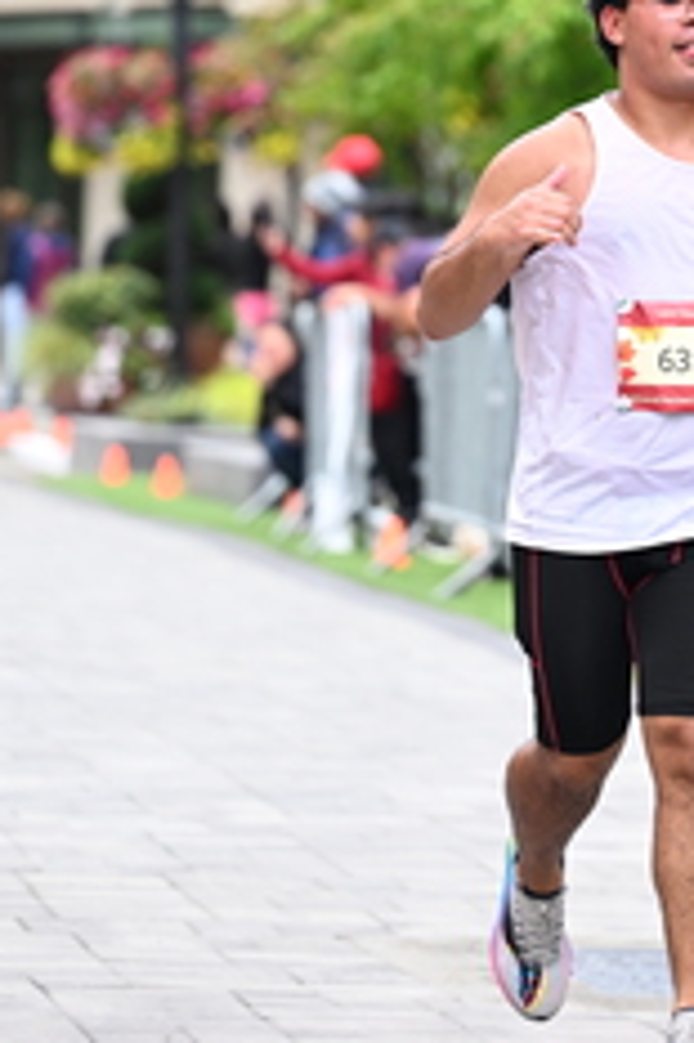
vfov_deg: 7.6
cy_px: 192
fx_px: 7876
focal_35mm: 272
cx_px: 683
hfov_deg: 5.0
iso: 800
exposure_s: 1/1600
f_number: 2.8
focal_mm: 115
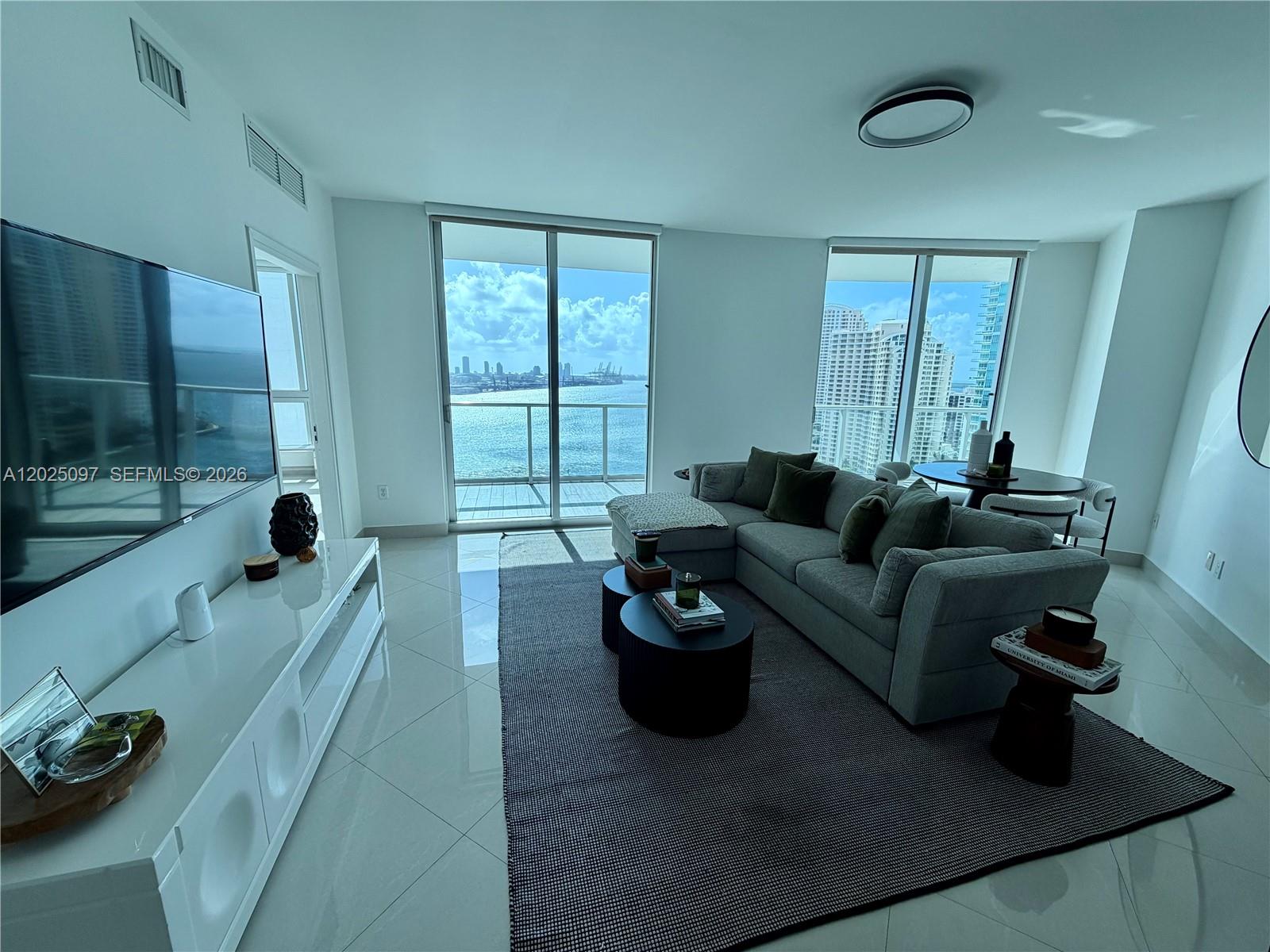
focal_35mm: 14
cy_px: 476
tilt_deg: -11.1
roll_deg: -0.7
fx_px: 514
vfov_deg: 85.7
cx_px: 635
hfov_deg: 102.1
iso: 40
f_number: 2.2
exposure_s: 1/502
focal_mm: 2.22
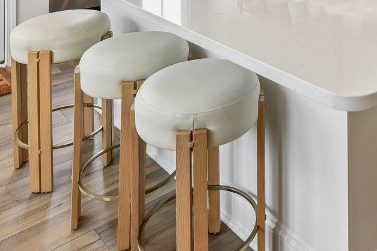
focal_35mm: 49
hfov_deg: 38.1
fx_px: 513
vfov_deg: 22.4
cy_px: -129
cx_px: 325
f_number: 8
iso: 200
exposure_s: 1/50
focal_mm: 15
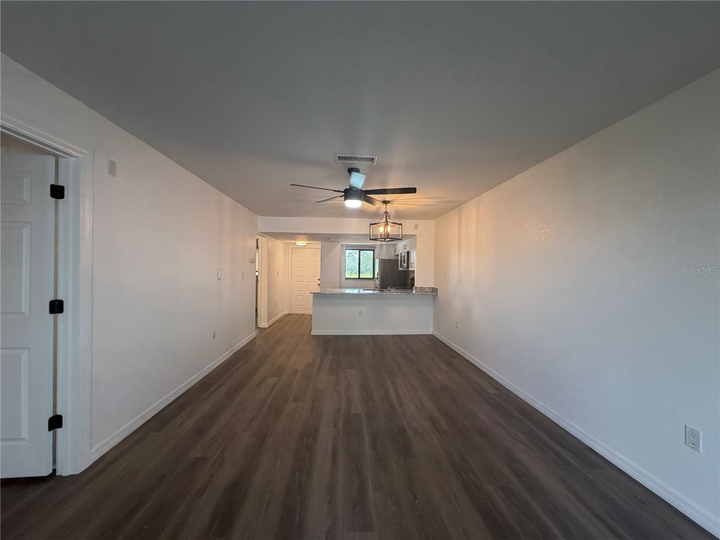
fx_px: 291
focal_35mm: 14
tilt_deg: -0.1
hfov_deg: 102.1
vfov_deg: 85.7
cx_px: 360
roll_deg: -0.2
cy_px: 270
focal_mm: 2.22
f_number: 2.2
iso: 160
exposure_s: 1/120
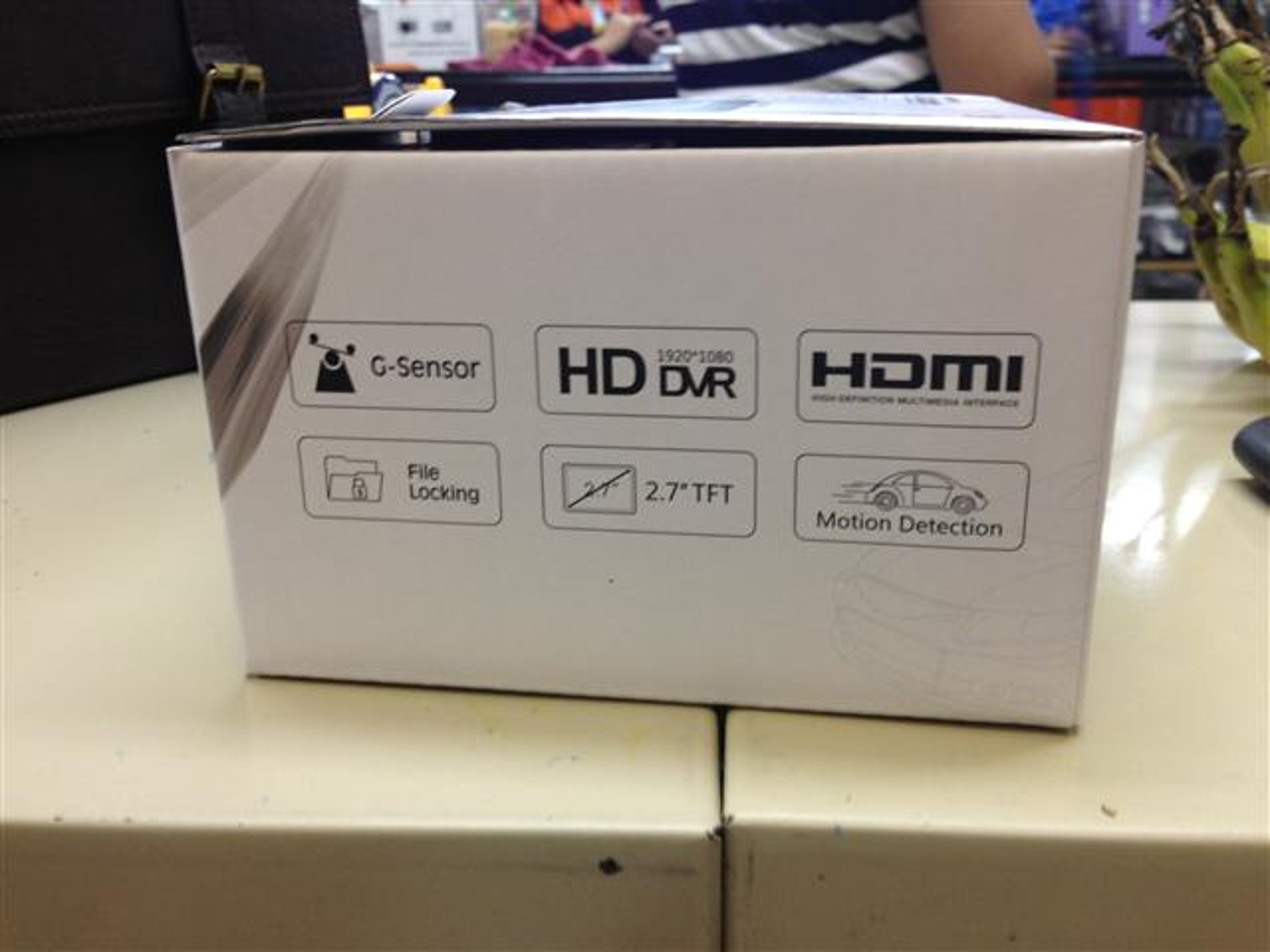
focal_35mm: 33
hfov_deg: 55.4
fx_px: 1211
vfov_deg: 42.9
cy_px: 476
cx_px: 635
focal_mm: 4.13
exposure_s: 1/20
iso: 64
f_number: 2.4
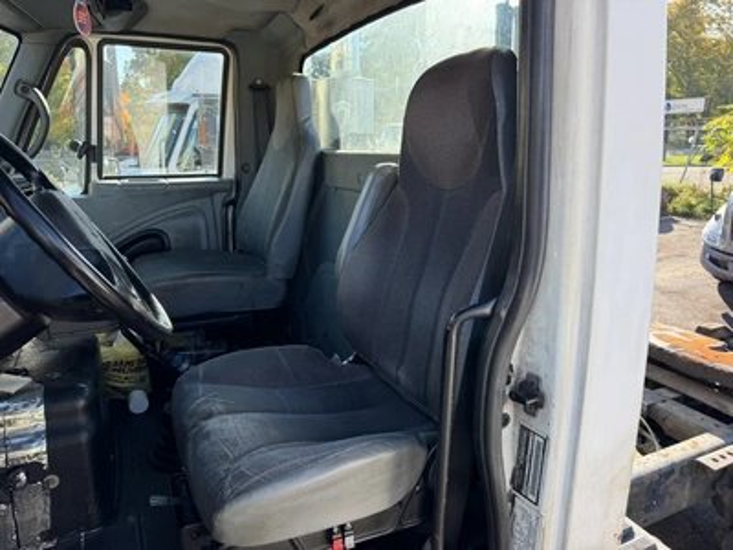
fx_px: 508
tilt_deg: -12.3
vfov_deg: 56.8
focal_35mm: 24
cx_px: 366
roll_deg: -1.9
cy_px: 275
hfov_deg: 71.6
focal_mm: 6.76
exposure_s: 1/831
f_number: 1.78
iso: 80
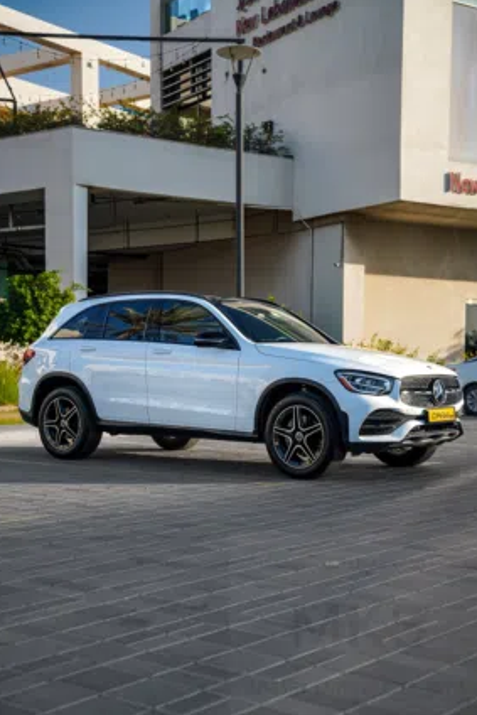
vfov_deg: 37.5
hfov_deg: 25.6
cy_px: 373
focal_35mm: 53
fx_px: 1052
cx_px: 241
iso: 160
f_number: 3.2
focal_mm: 49.9
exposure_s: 1/100
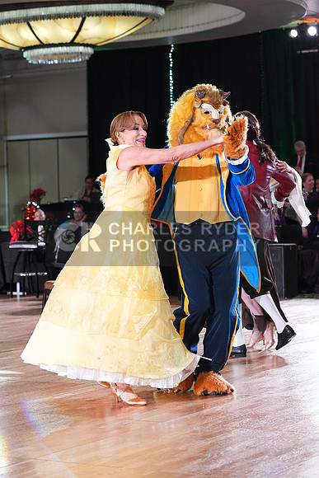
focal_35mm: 93
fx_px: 1235
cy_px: 239
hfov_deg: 14.7
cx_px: 160
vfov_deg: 21.9
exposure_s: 1/400
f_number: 5
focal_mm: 93
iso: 6400
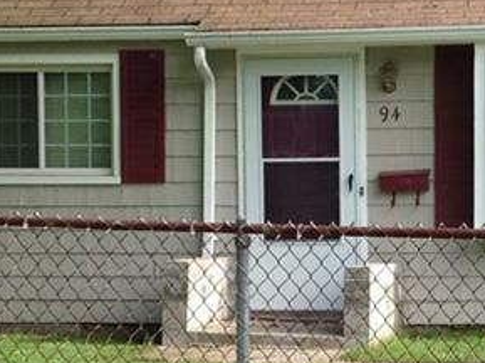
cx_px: 475
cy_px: 245
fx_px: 1735
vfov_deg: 11.9
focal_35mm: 124
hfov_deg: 15.6
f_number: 2.4
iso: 50
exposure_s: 1/373
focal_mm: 4.28
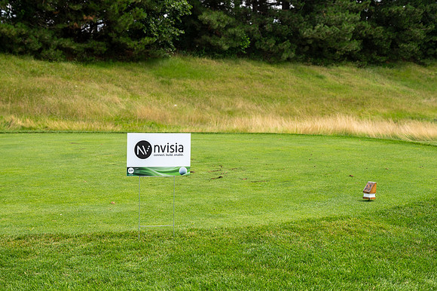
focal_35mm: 64
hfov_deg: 31.3
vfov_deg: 21.1
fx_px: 780
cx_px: 230
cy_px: 132
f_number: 6.3
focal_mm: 59
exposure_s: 1/500
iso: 250
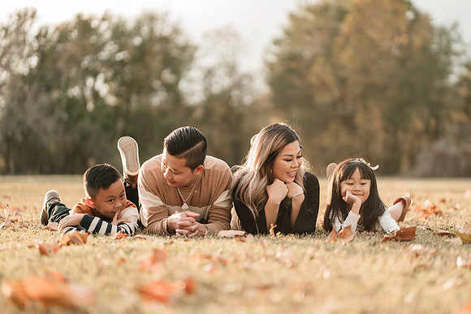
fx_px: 1189
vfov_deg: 15.1
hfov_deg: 22.4
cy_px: 147
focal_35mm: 91
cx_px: 250
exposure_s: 1/1250
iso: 400
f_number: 1.8
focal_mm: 85
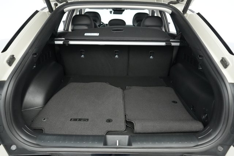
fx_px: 169
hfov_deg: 69.4
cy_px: 78
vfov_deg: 49.5
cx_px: 117
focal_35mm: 26
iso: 6400
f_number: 2.8
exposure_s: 1/160
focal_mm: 26
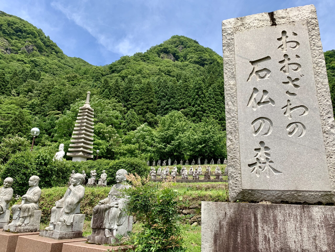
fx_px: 252
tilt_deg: +17.4
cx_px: 168
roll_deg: -3.6
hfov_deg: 67.3
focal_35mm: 26
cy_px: 126
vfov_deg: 53.1
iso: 25
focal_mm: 4.25
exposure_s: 1/1314
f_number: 1.8
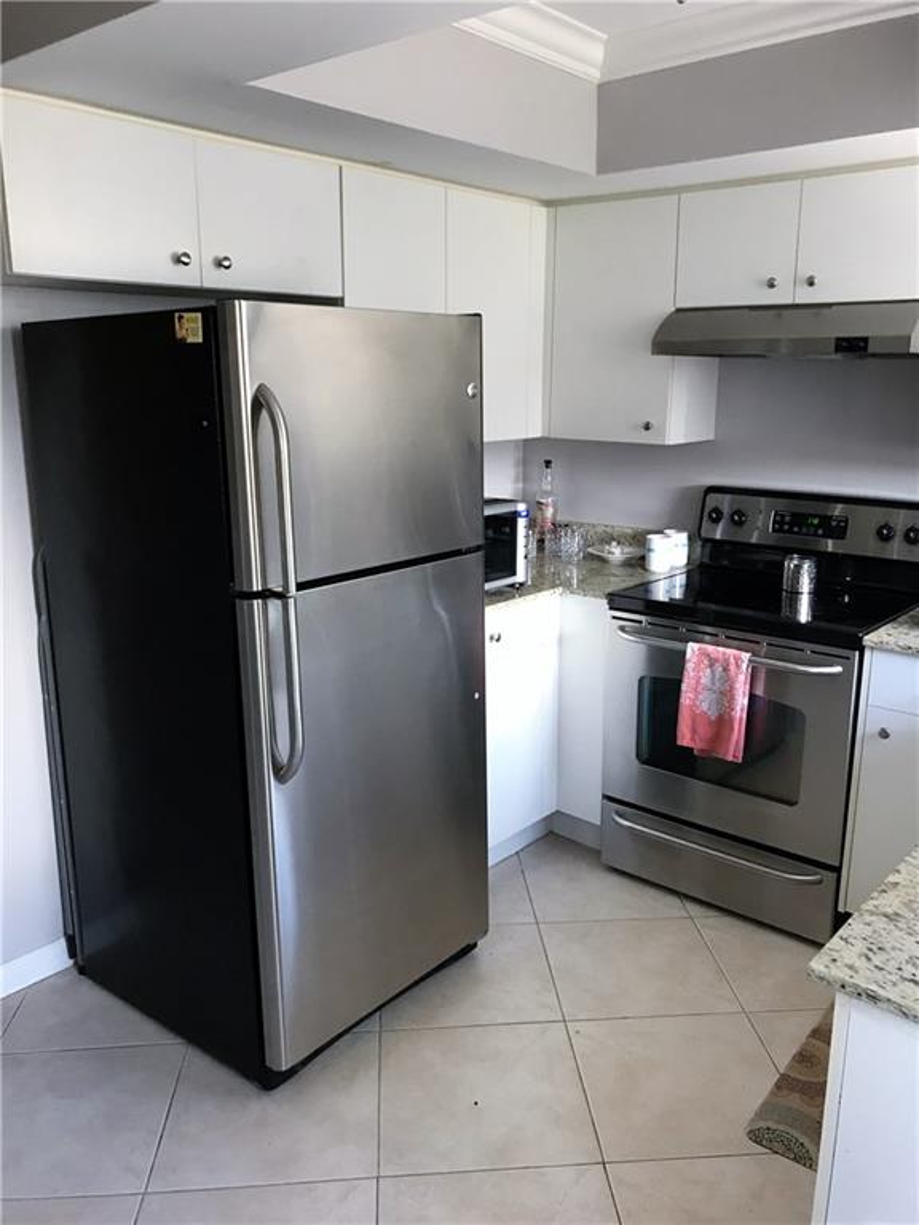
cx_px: 460
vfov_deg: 63.4
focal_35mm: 28
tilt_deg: -13.3
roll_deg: +0.2
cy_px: 612
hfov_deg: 49.7
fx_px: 991
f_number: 1.8
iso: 40
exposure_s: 1/15
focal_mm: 3.99
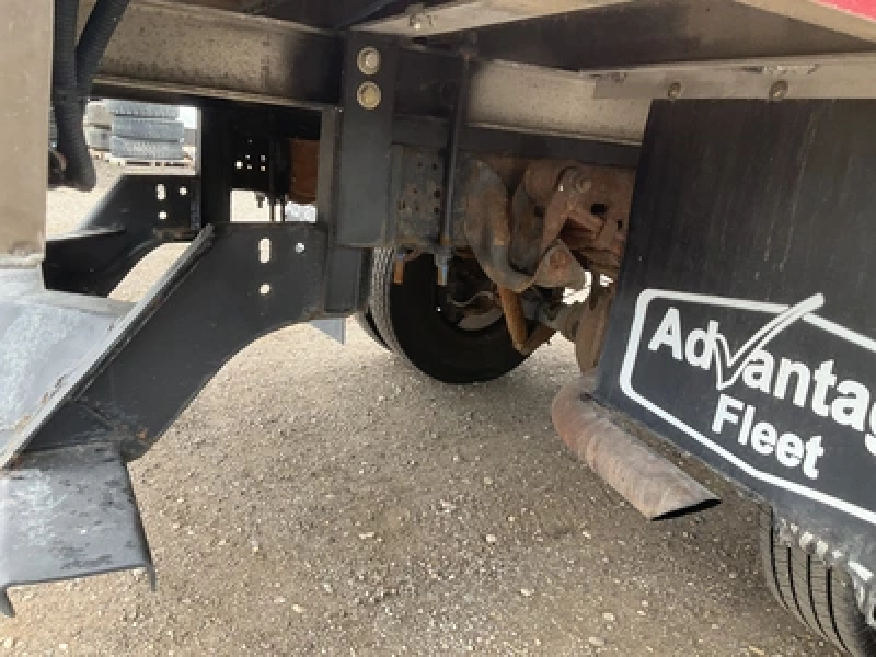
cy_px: 328
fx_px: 734
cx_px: 438
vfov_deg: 48.2
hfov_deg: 61.7
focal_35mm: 29
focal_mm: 3
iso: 32
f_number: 1.8
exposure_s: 1/145
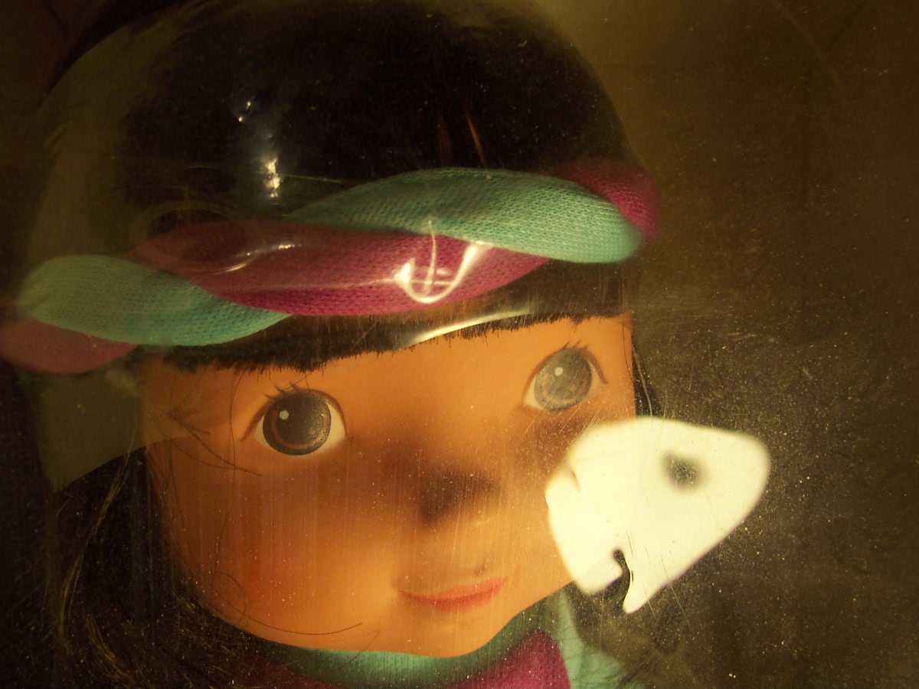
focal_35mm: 37
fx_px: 982
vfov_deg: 38.7
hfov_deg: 50.1
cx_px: 460
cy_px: 344
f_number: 2.8
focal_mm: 5.6
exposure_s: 1/125
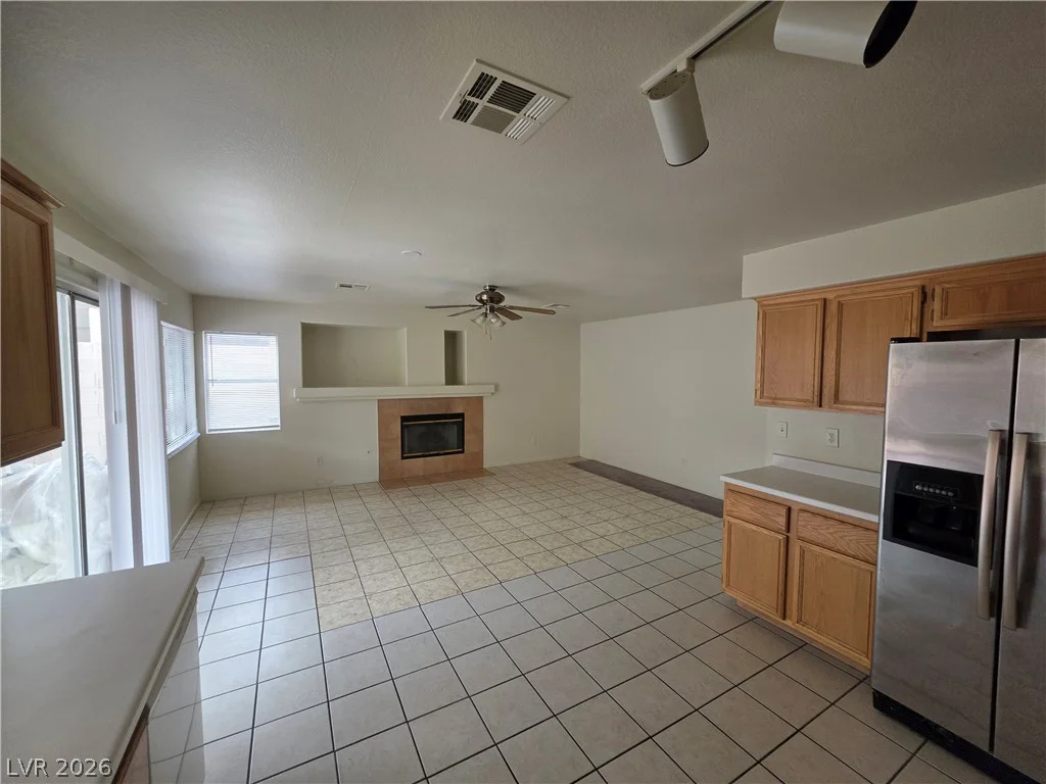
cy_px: 392
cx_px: 523
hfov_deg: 106.2
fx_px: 393
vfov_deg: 89.9
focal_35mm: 13
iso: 80
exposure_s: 1/120
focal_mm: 2.2
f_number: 1.9
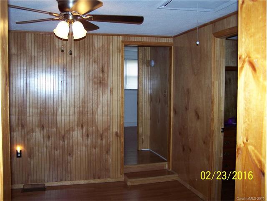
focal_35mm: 38
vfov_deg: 37.7
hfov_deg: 49.0
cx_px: 134
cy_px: 100
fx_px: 293
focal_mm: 6.3
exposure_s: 1/60
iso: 160
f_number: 2.8
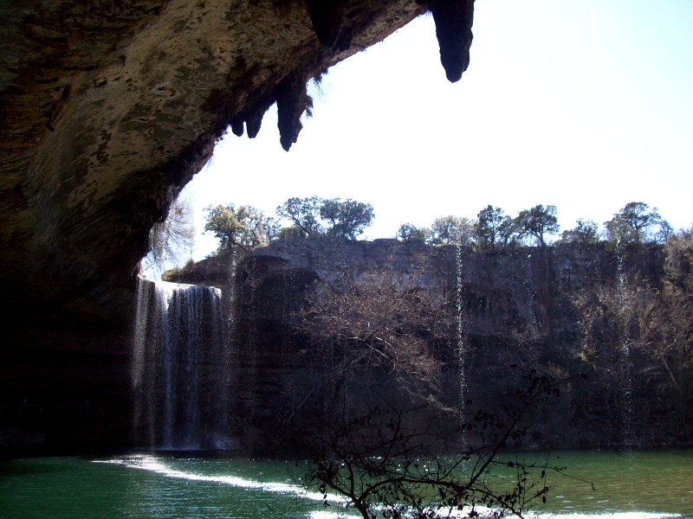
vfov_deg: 39.7
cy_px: 260
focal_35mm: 36
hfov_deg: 51.4
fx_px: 721
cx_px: 346
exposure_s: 1/555
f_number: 2.7
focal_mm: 6
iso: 80
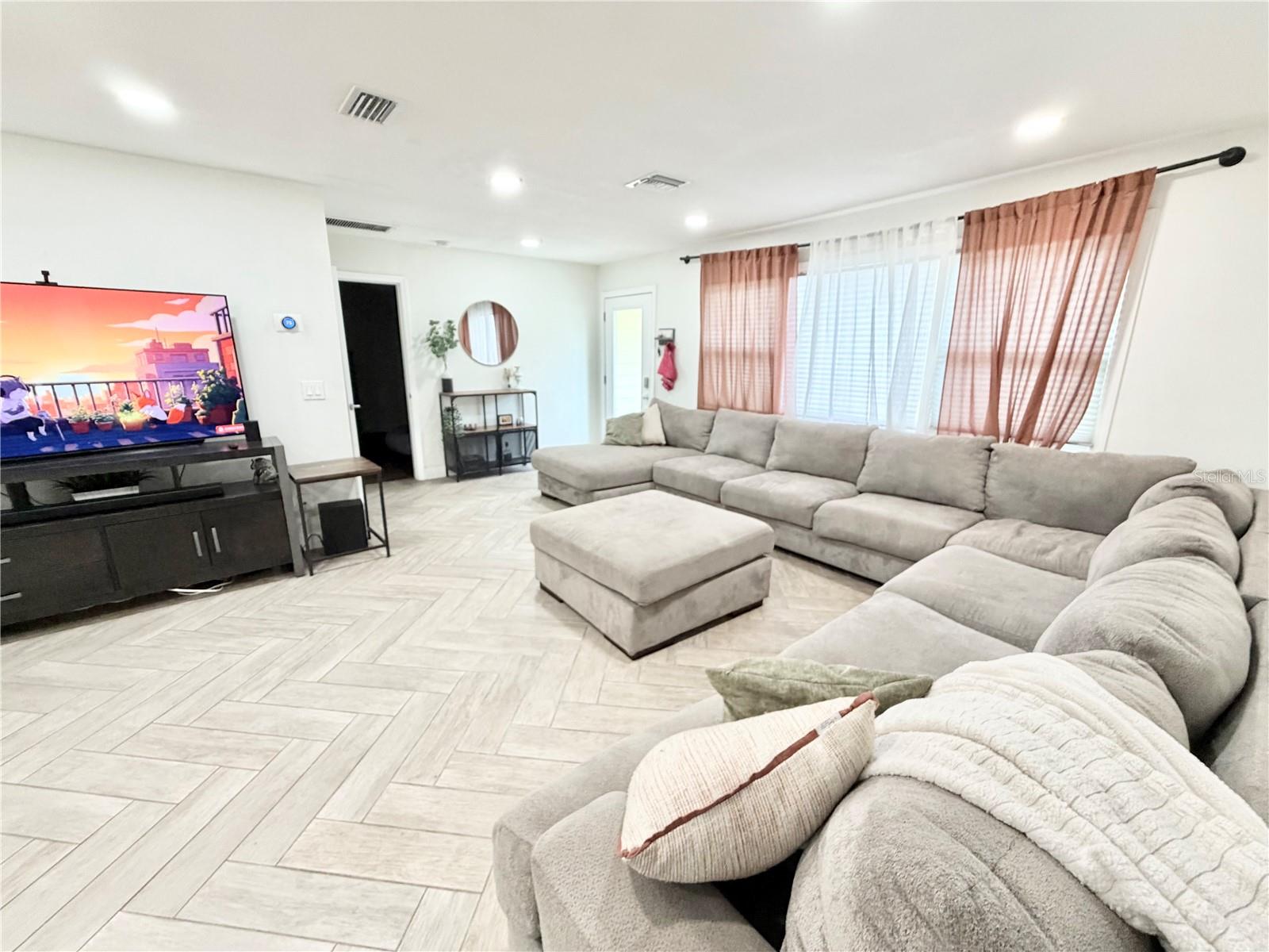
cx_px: 634
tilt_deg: -14.4
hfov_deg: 102.1
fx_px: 513
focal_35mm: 14
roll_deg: -0.2
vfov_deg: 85.7
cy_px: 476
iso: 320
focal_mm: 2.22
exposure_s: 1/120
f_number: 2.2
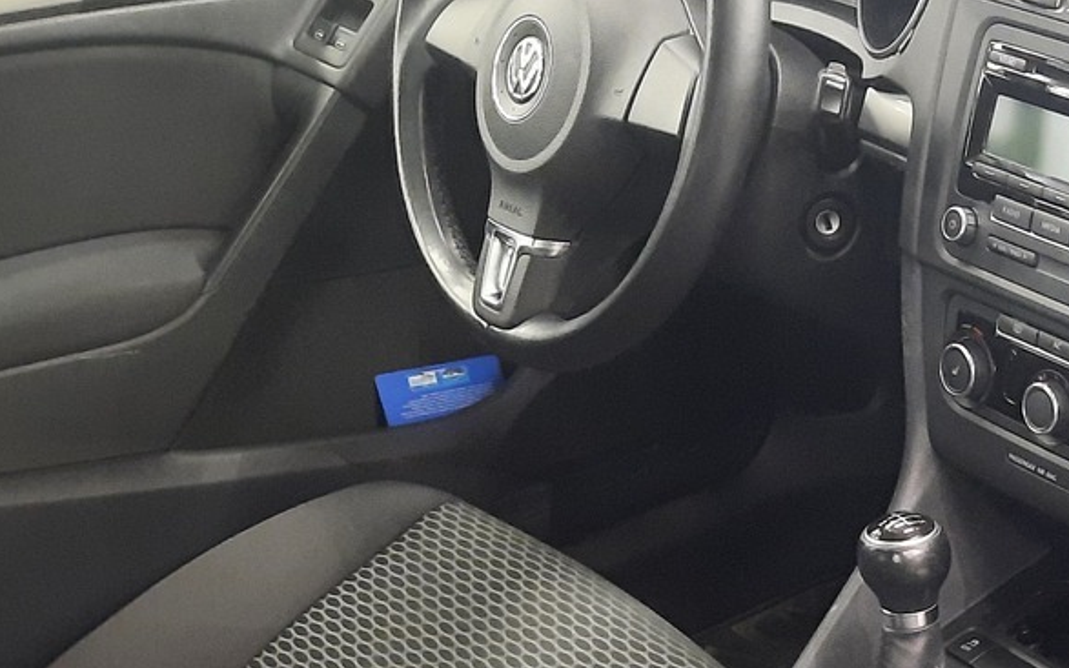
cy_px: 690
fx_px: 1894
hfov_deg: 29.5
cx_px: 1067
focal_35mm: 65
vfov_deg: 19.4
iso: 800
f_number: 2
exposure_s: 1/20
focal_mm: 4.6
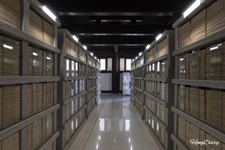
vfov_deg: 37.9
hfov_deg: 54.4
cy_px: 75
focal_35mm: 35
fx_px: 219
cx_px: 112
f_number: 4.5
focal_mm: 35
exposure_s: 1/160
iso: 6400
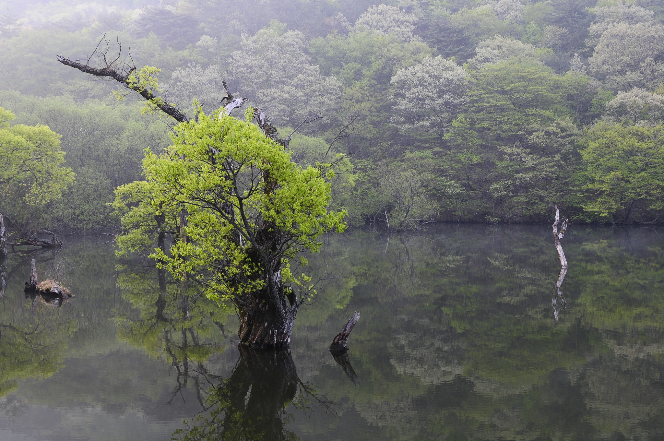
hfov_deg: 46.5
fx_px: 774
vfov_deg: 31.8
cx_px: 332
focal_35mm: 42
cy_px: 220
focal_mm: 28
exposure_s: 1/25
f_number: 6.3
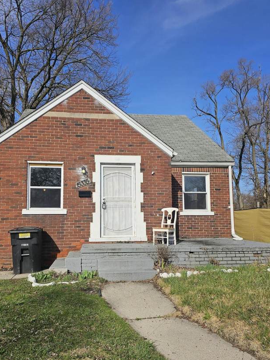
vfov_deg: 65.1
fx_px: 281
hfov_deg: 51.2
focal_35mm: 27
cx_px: 118
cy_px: 203
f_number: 1.7
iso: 12
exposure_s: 1/1571
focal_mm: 6.3
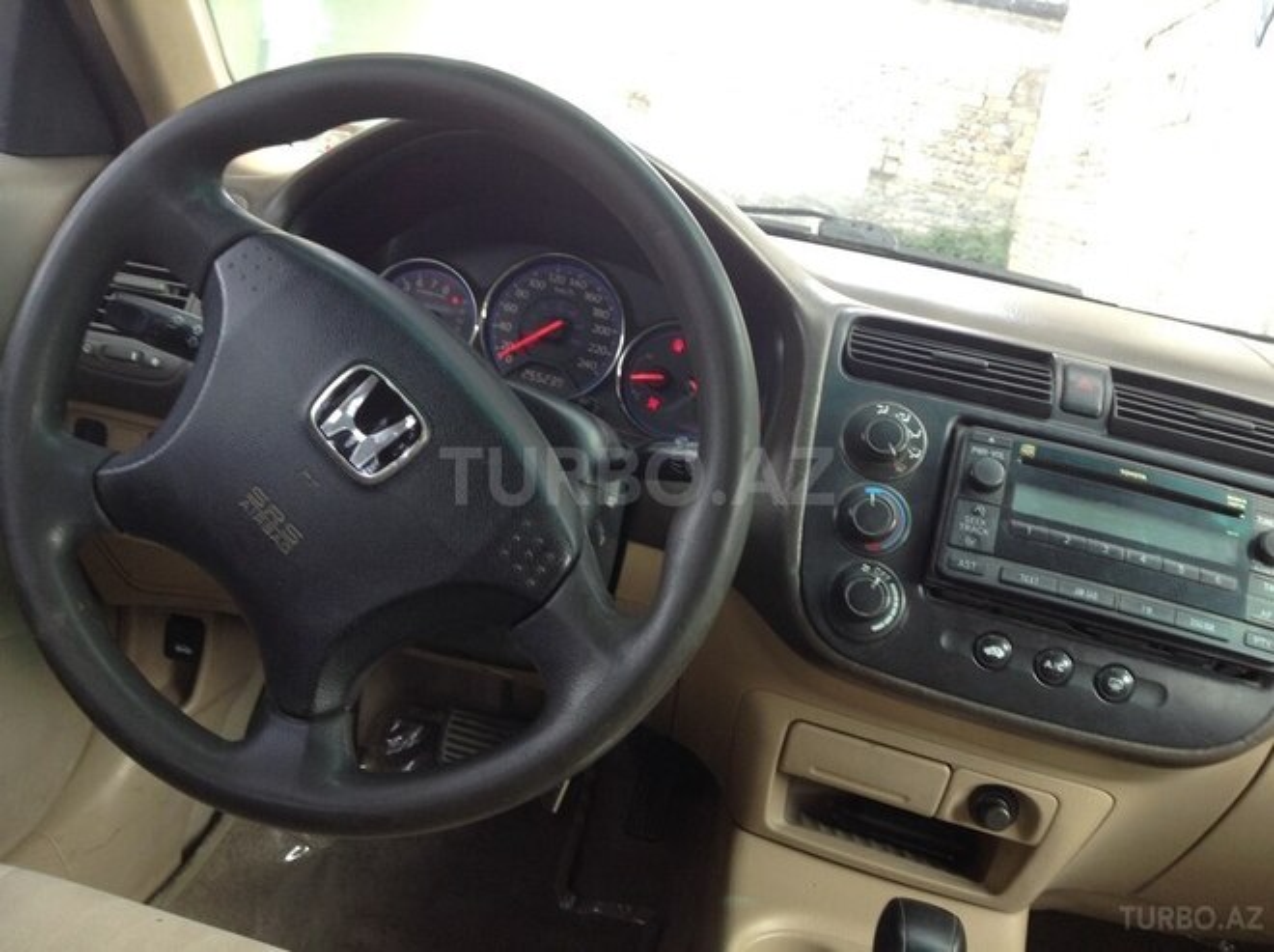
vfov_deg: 42.8
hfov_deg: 55.4
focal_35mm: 33
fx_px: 1213
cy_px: 476
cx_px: 637
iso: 32
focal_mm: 3.3
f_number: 2.4
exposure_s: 1/30
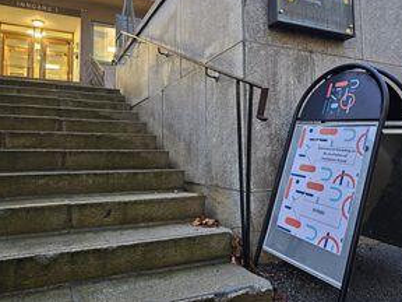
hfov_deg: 63.4
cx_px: 198
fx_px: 325
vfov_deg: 49.5
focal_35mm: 28
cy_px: 124
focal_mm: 6.3
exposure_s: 1/25
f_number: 1.7
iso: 800
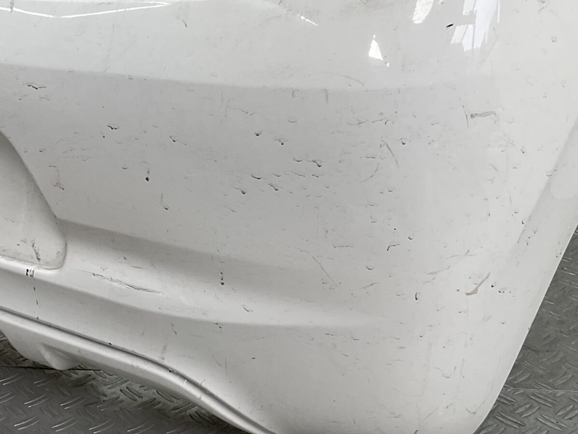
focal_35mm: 62
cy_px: 200
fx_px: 1035
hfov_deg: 30.4
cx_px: 108
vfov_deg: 23.6
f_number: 1.8
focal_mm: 3
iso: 16
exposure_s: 1/223
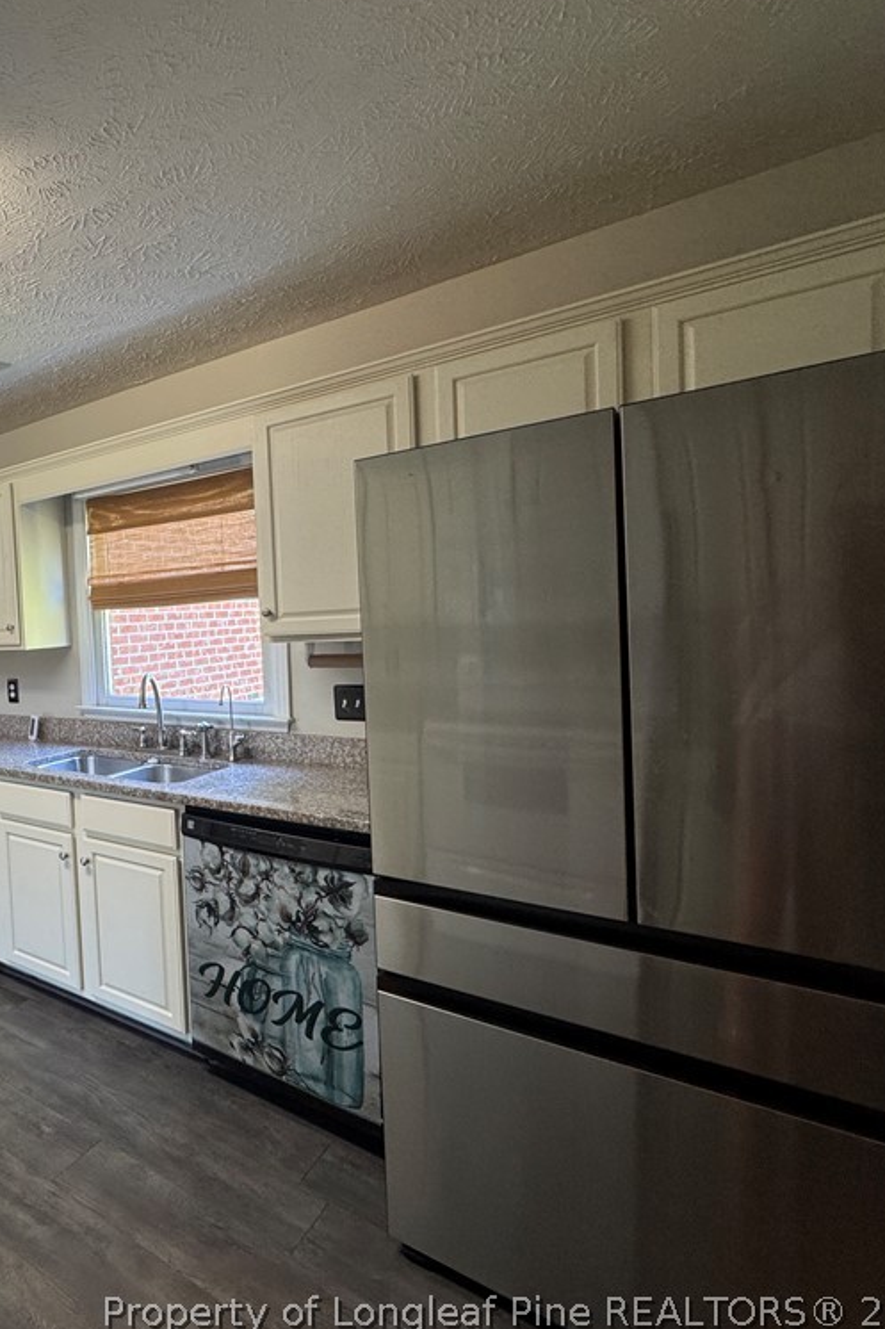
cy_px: 657
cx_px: 57
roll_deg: +2.9
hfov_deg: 52.7
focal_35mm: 20
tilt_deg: -2.8
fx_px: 738
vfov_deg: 84.0
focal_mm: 2.22
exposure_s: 1/60
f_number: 2.2
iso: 200
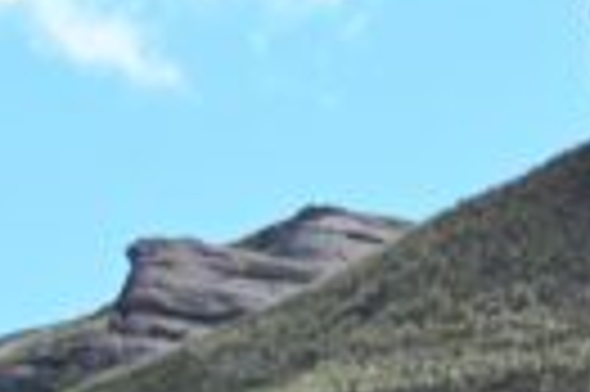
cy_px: 5
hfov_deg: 3.5
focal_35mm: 590
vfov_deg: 2.3
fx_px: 9657
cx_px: 941
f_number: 5
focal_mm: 86
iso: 250
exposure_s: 1/500
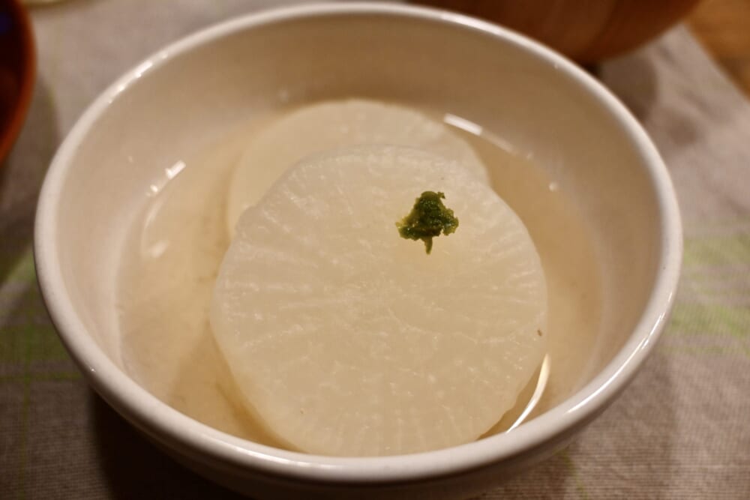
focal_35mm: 33
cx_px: 375
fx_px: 688
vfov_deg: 40.0
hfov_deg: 57.2
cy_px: 250
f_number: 4
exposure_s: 1/125
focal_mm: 22
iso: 1000
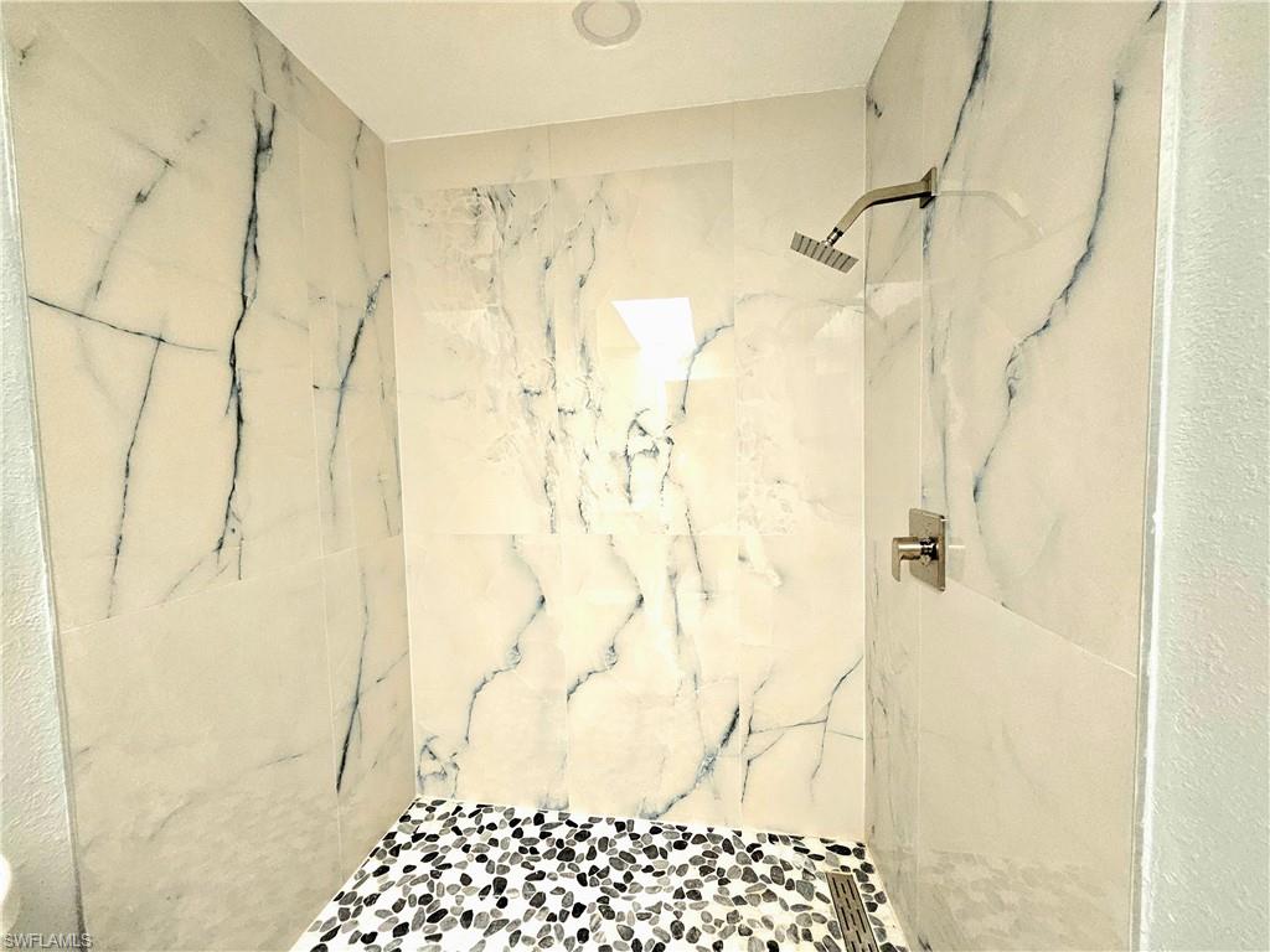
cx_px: 635
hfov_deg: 106.2
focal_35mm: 13
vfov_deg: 89.9
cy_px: 476
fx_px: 477
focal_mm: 1.74
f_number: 2.2
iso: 400
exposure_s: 1/60.2
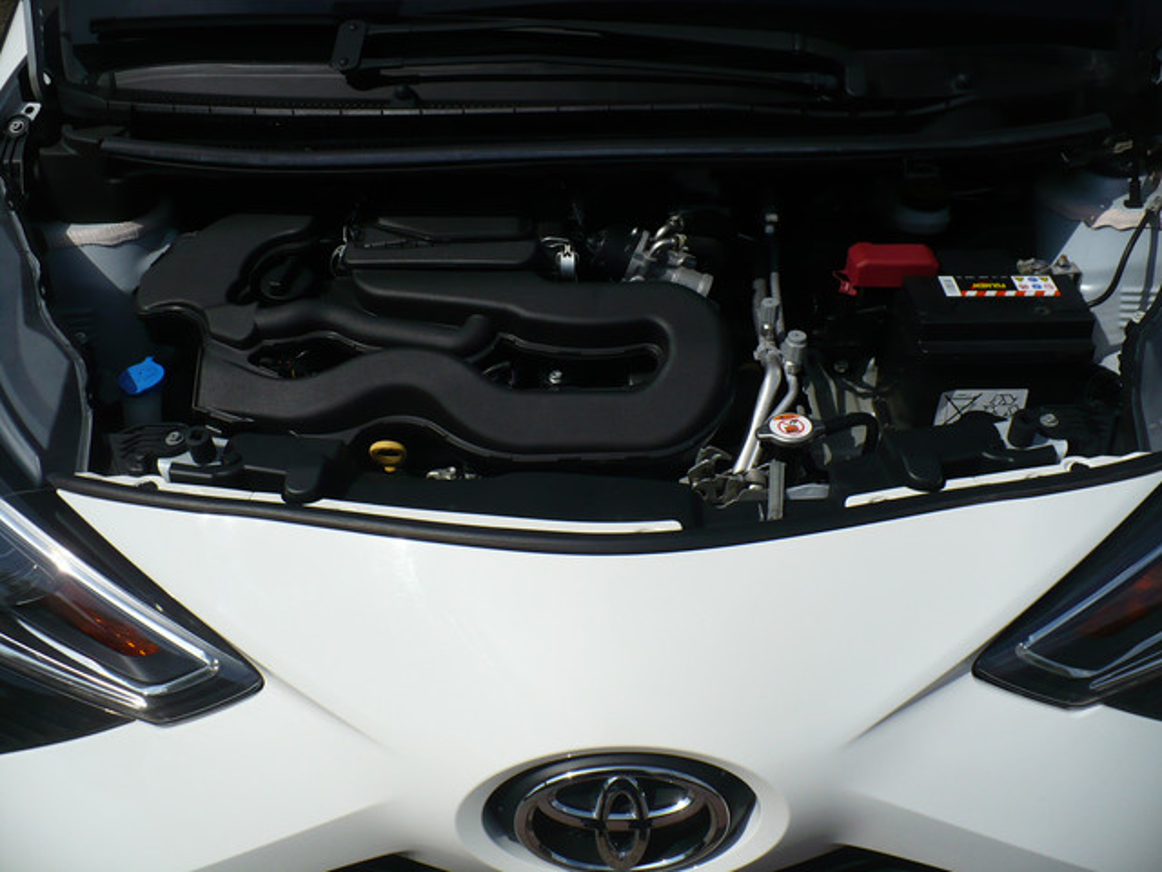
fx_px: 1242
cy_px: 436
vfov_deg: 38.7
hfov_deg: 50.1
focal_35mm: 37
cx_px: 581
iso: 100
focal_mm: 6.1
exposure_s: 1/500
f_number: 8
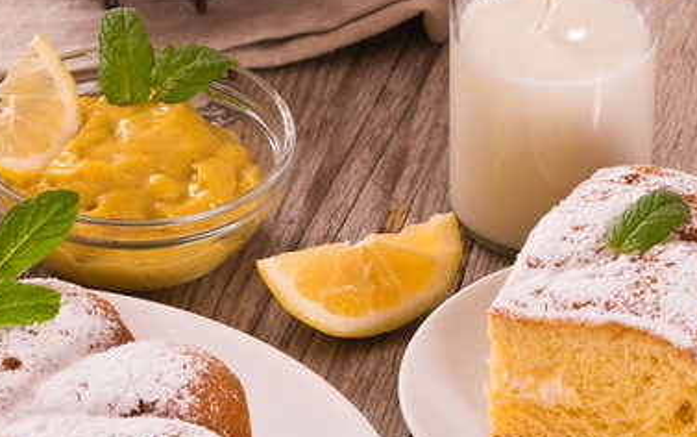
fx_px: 5226
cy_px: 426
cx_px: 205
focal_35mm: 275
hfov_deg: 7.6
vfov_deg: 4.8
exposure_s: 1/125
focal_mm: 82
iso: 200
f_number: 8
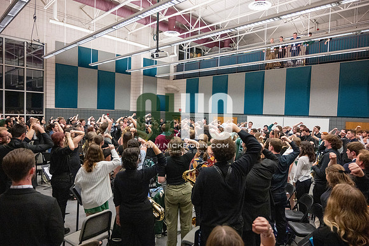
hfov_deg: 73.7
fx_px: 246
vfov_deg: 53.2
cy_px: 123
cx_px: 184
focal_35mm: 24
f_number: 4
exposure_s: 1/500
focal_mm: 24
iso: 10000
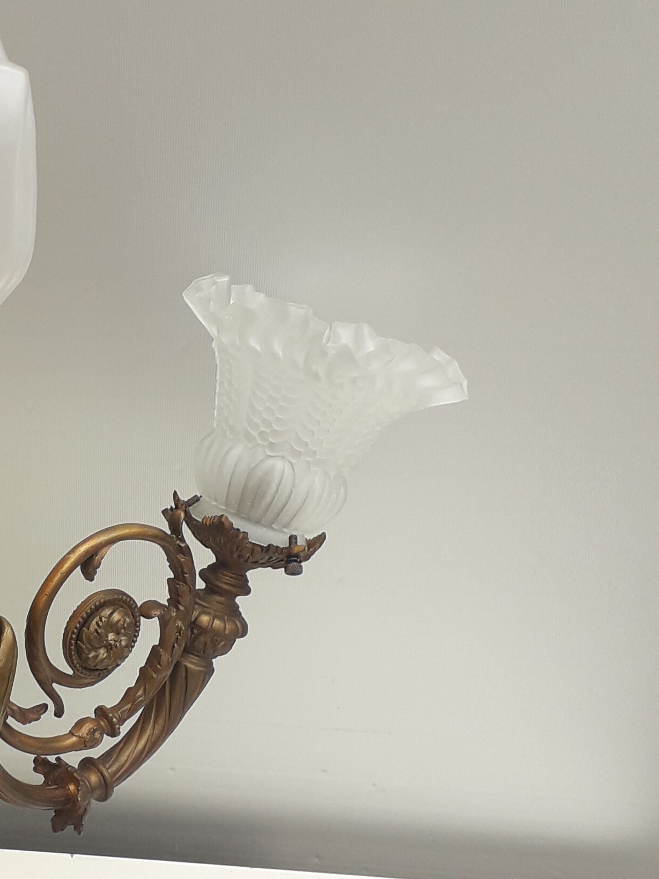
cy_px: 533
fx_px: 1726
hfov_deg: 20.7
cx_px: -34
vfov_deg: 28.5
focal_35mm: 68
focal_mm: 3.6
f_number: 1.9
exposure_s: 1/138
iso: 40
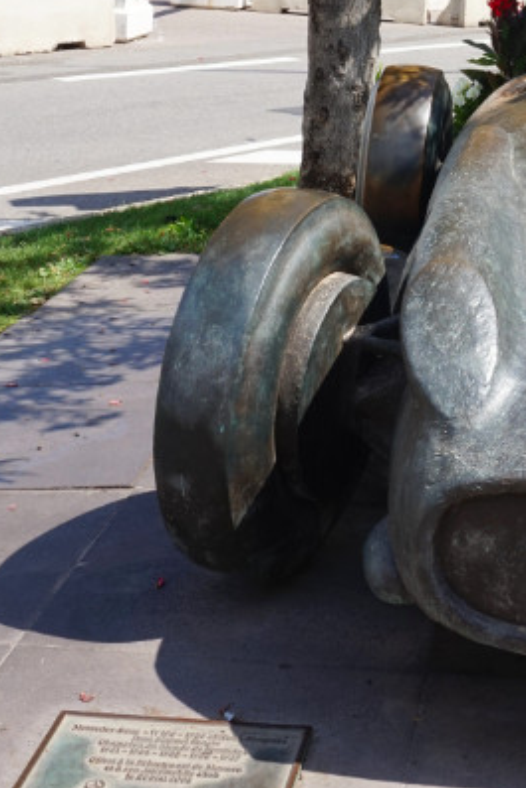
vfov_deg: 27.7
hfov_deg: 19.3
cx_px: 570
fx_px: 1489
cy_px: -22
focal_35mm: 68
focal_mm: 20
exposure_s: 1/80
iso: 100
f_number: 11
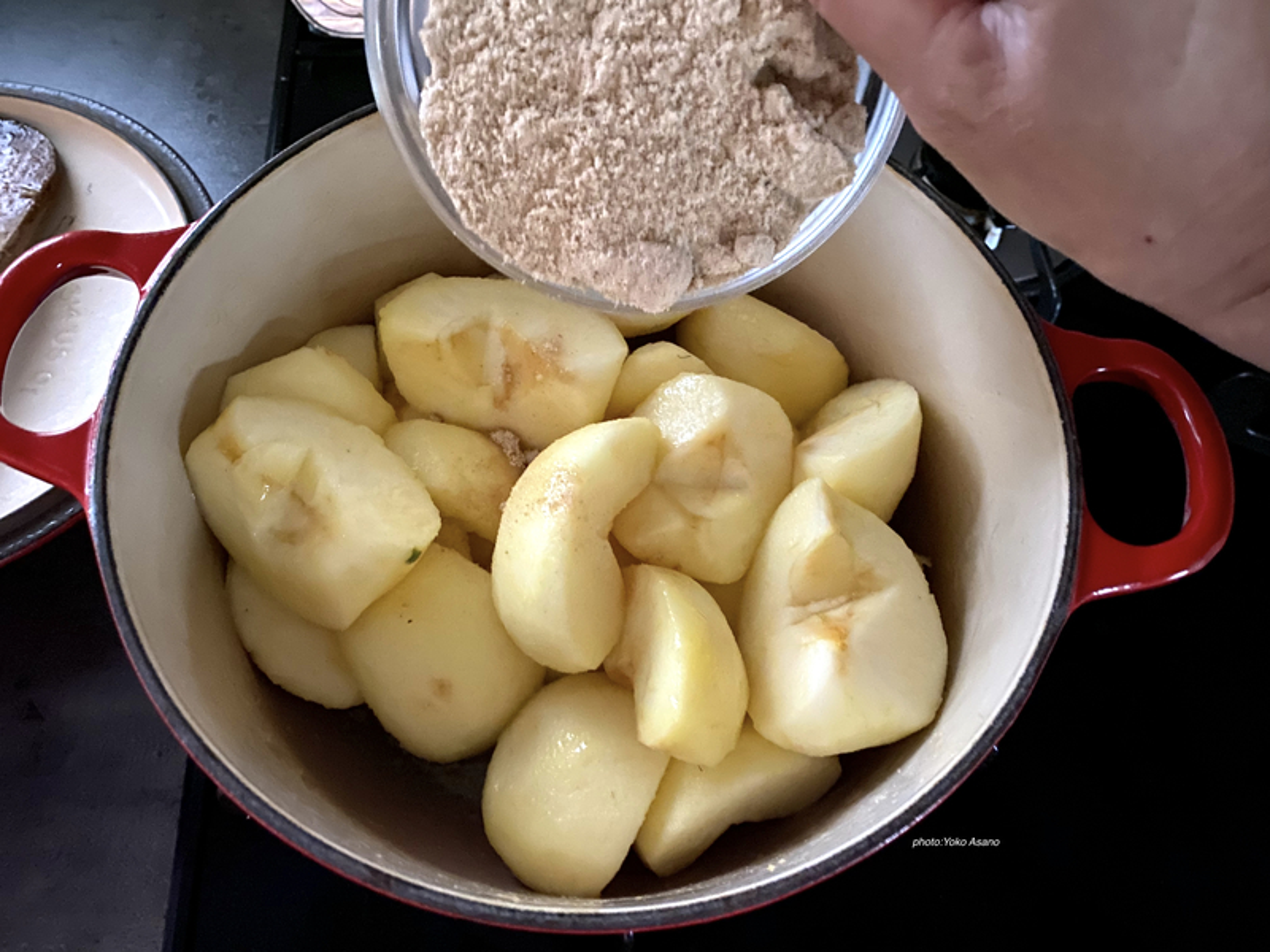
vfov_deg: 53.1
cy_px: 476
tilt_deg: -62.4
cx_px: 635
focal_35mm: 26
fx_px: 954
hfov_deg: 67.3
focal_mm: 4.25
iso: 800
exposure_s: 1/8
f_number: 1.8
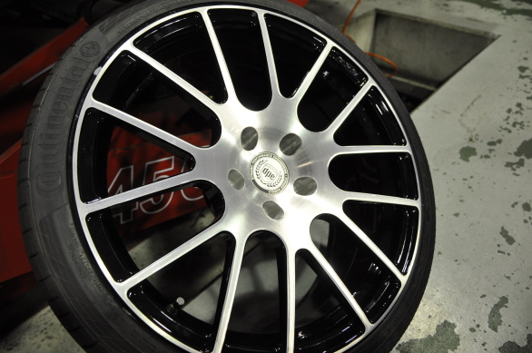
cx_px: 266
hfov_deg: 67.5
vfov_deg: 47.8
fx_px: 398
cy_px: 176
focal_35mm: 27
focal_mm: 18
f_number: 4
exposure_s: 1/15
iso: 400
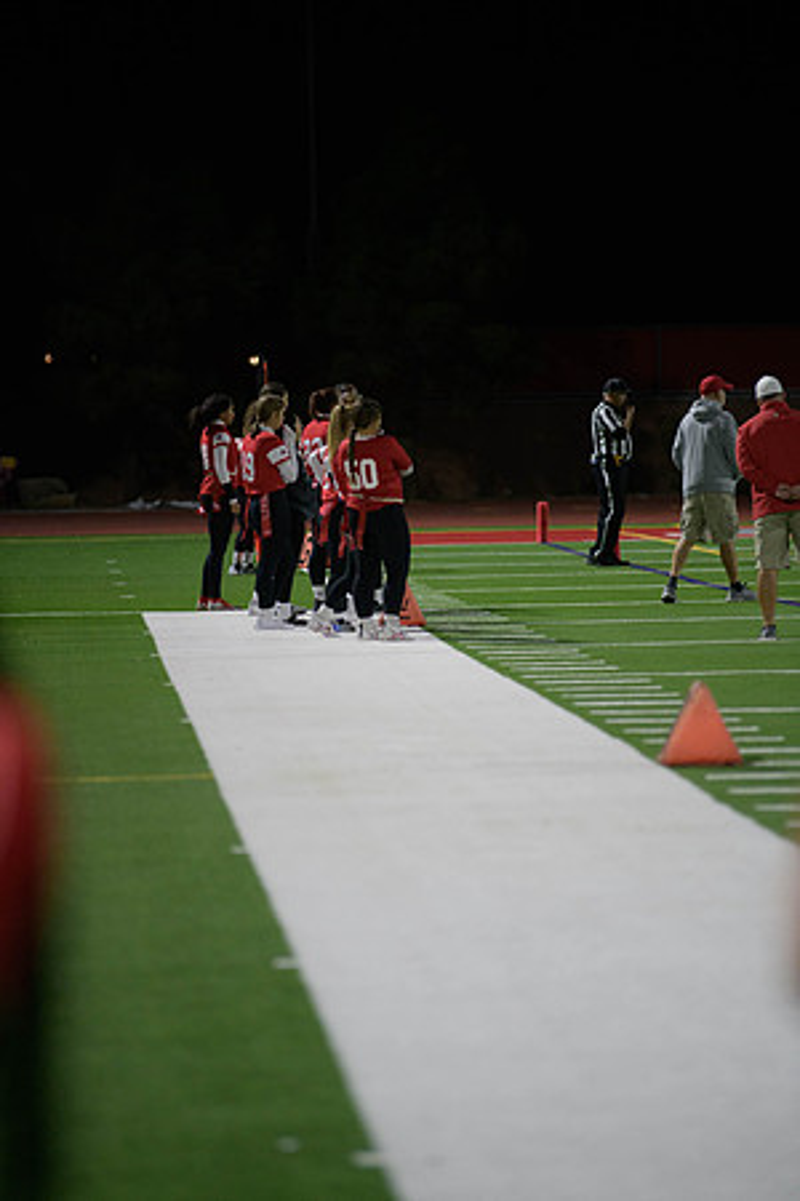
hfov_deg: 6.9
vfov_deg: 10.3
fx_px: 6666
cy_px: 600
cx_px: 400
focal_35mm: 200
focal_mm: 200
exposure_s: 1/640
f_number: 2.8
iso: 2800
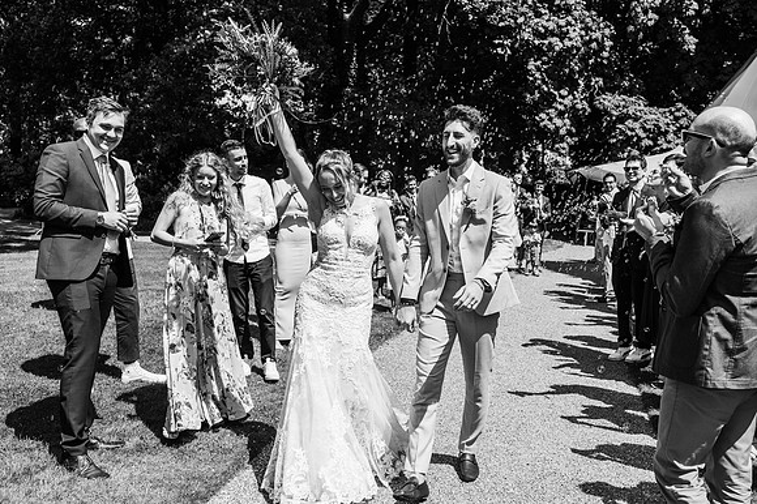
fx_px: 736
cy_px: 252
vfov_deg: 37.8
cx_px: 378
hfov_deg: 54.5
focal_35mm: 35
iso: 100
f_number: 4.5
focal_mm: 35
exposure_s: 1/1250
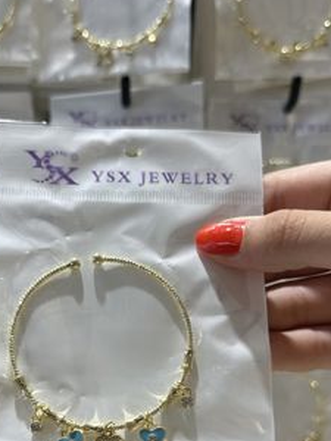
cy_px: 328
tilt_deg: -4.5
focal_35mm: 48
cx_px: 122
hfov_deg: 30.1
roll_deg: -1.3
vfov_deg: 38.7
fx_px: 612
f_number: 1.78
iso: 64
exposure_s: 1/208
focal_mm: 6.86
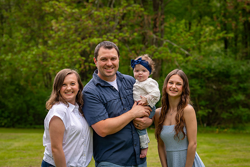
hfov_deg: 18.3
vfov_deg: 12.2
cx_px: 141
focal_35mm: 112
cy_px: 69
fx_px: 777
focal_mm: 95
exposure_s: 1/800
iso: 400
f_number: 5
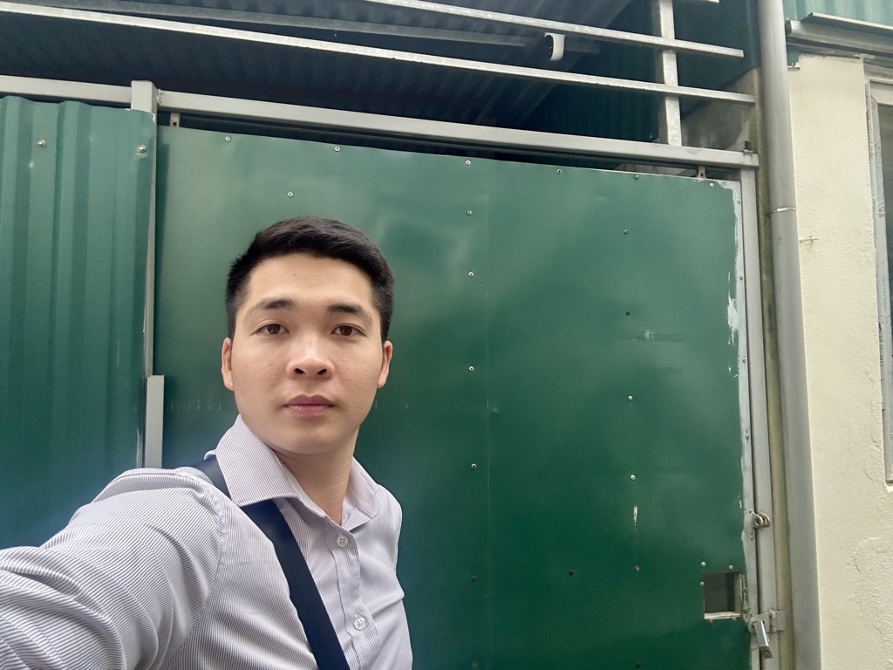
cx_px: 446
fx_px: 593
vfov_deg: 58.9
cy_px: 335
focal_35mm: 23
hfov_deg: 73.9
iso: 125
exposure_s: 1/60
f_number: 1.9
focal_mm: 2.69
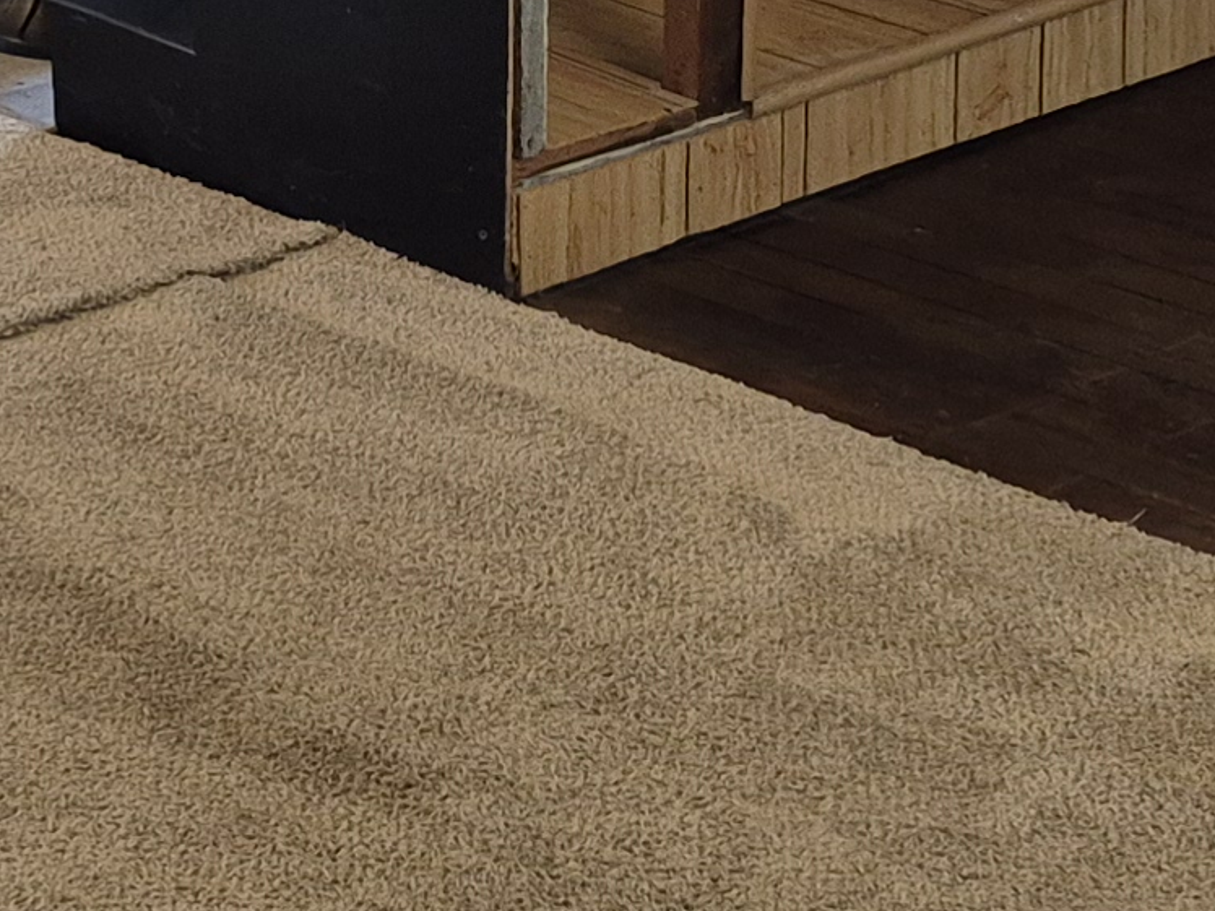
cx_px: -549
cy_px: -794
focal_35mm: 123
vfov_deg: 11.1
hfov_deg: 15.0
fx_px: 4317
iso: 125
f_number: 1.8
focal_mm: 5.4
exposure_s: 1/120
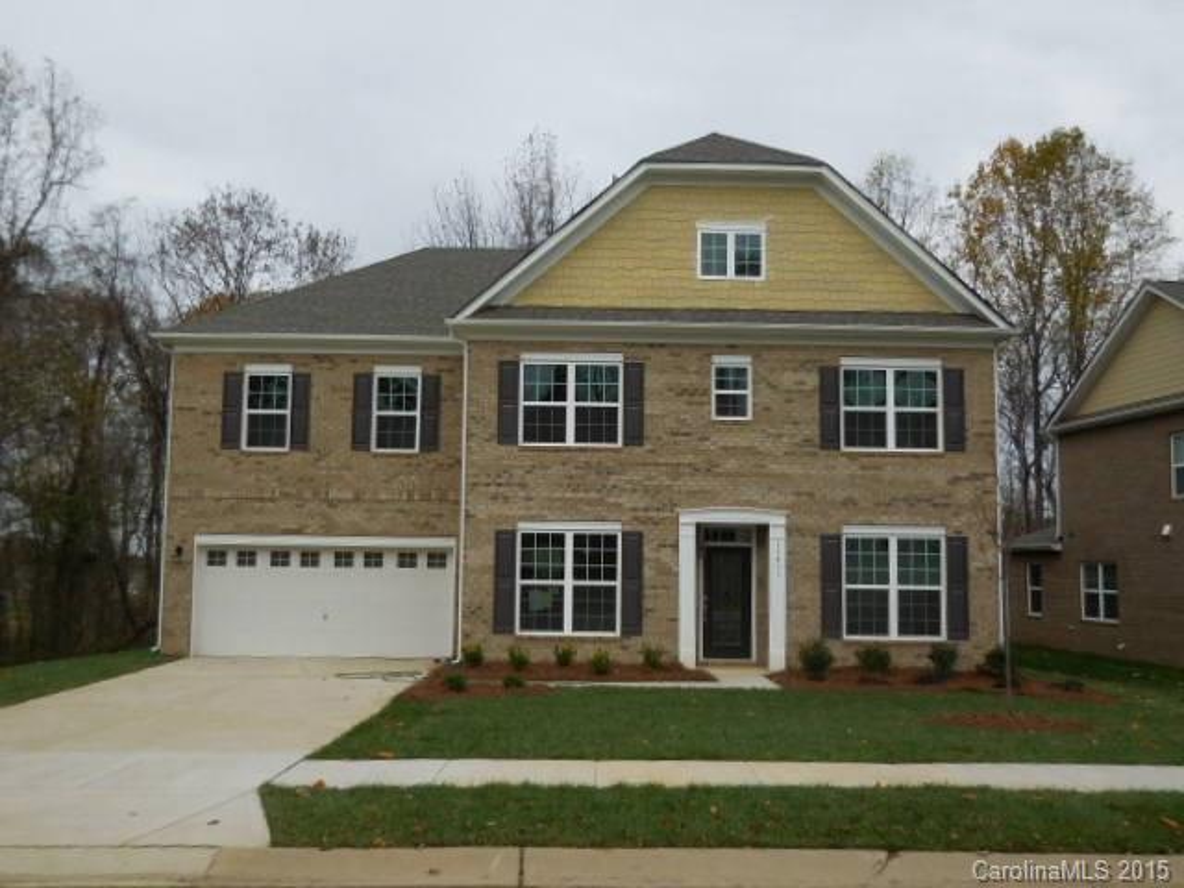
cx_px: 592
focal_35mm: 33
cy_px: 444
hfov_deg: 55.4
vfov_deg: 42.9
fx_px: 1129
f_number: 3.7
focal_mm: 5.9
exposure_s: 1/1000
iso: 125
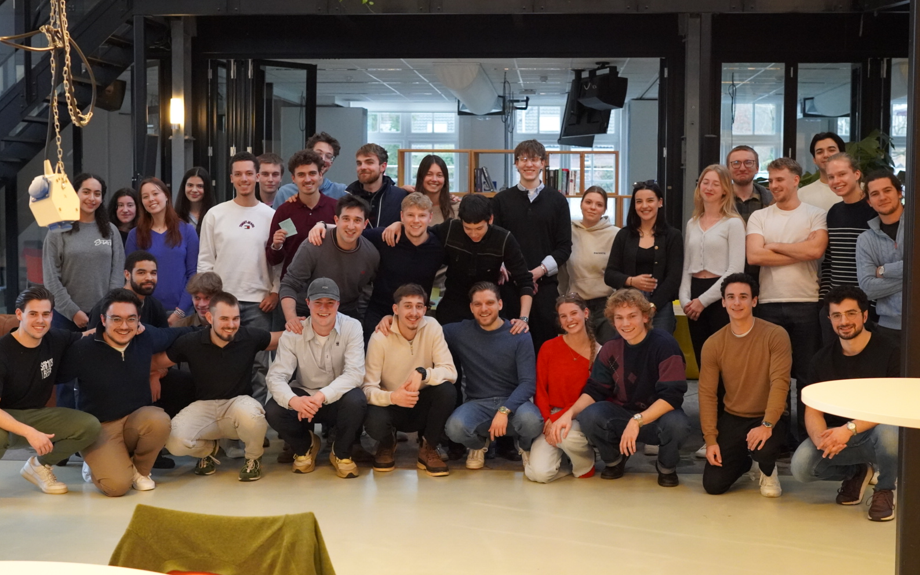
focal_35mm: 55
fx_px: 1367
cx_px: 454
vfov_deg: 23.8
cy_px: 281
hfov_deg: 37.2
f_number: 4
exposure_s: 1/160
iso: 5000
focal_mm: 35
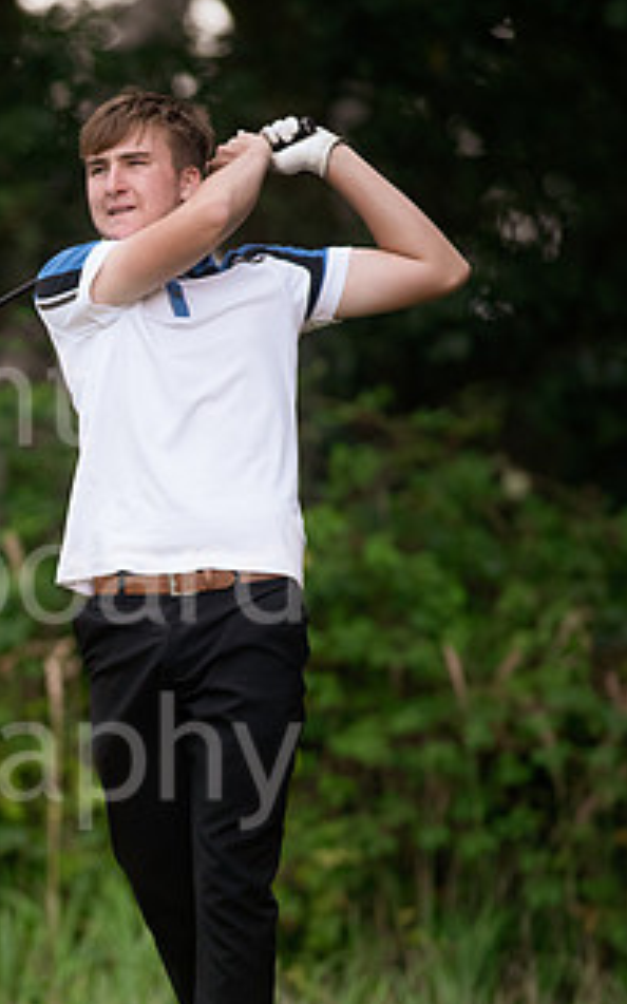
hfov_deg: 2.3
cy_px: 600
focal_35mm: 560
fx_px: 15318
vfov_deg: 3.8
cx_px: -101
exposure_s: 1/1000
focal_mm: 300
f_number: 4
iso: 1600
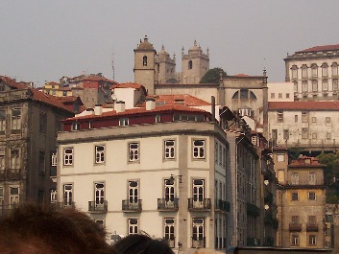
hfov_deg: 22.7
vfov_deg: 17.2
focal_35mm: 86
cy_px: 129
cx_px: 186
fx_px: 842
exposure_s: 1/700
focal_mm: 8
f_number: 4.8
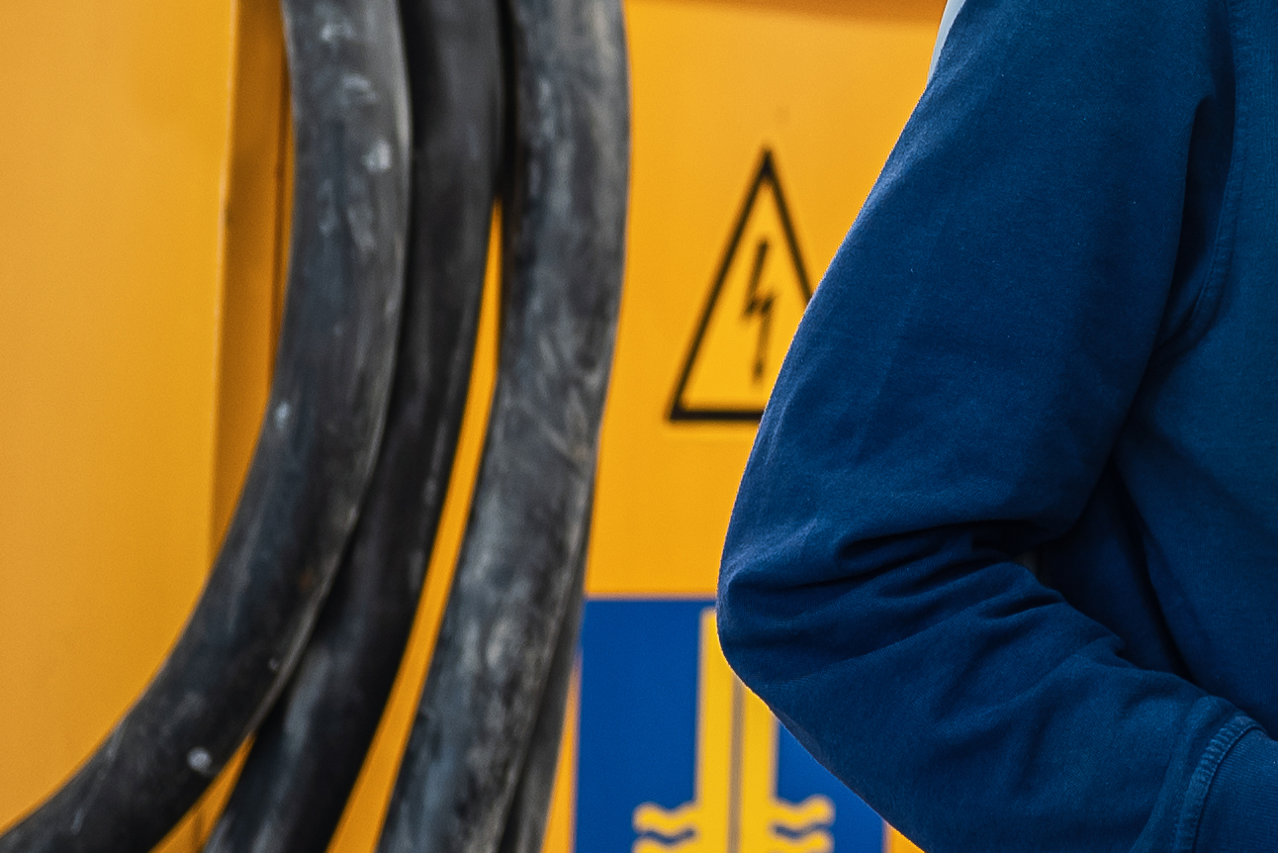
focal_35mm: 234
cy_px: 59
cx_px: 1528
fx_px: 8308
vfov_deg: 5.9
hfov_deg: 8.7
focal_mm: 50
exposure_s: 1/160
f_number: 1.8
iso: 100
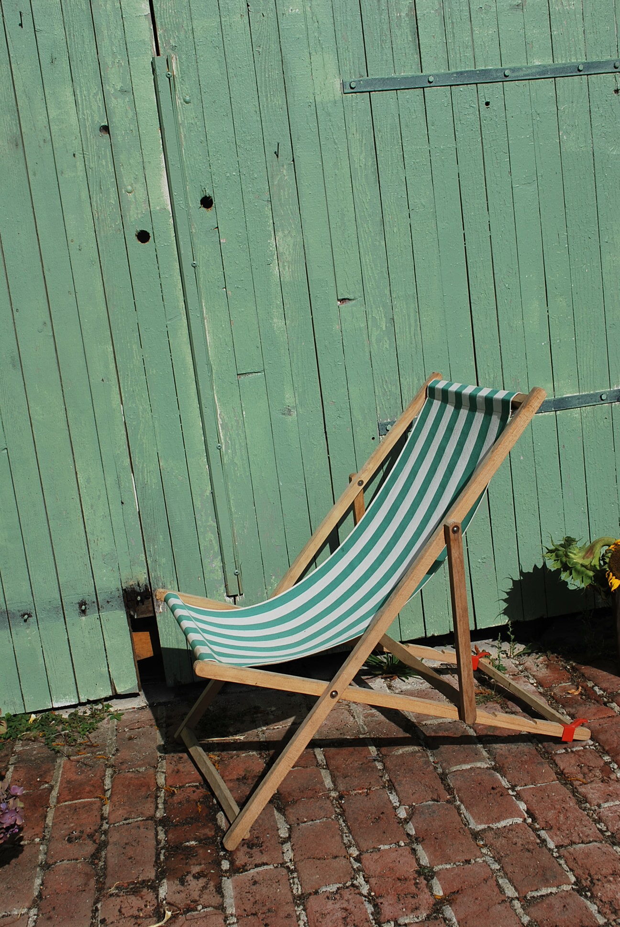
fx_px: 1005
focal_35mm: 39
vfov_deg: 49.5
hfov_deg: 34.3
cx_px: 310
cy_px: 464
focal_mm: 26
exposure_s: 1/400
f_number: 10
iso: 100
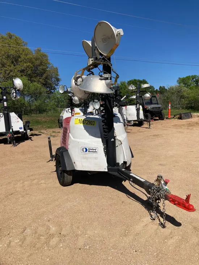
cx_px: 100
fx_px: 215
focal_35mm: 28
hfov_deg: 49.8
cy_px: 132
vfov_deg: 63.4
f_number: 1.8
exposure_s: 1/4049
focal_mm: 3.99
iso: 20
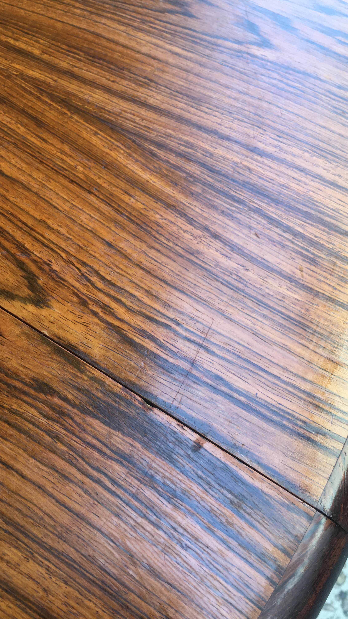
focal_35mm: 32
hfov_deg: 36.7
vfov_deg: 61.0
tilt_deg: -63.1
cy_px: 310
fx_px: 525
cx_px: 171
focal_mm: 4.15
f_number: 2.2
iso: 40
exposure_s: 1/100
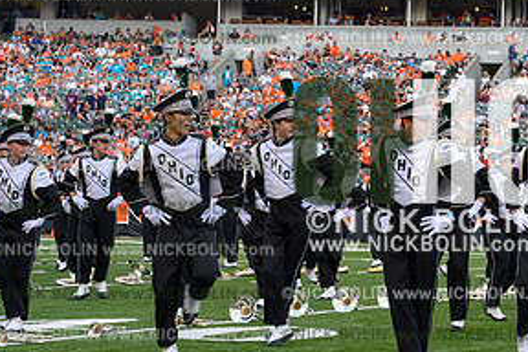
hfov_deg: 16.8
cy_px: 166
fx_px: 1775
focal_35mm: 121
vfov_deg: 11.3
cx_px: 422
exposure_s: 1/100
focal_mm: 60
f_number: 7.1
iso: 80
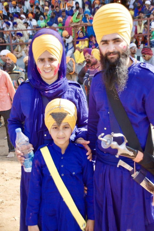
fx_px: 366
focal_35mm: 57
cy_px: 116
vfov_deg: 35.0
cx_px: 77
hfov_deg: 23.8
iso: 200
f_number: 4.2
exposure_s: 1/320
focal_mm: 38
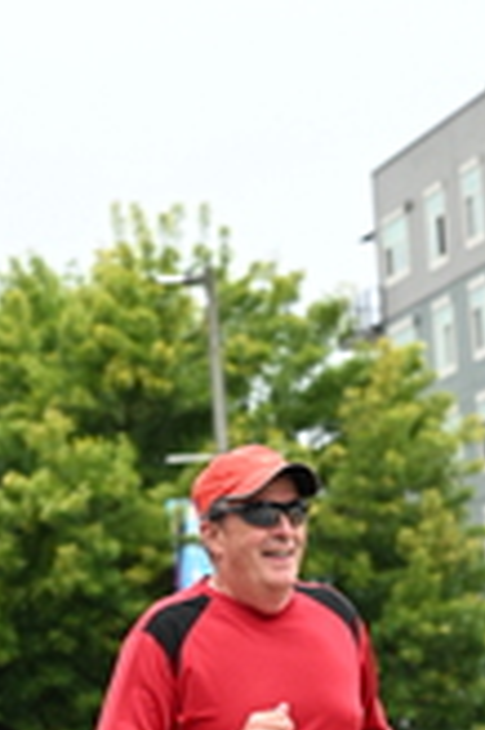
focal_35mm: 181
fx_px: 3665
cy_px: 494
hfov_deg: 7.5
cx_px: 38
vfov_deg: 11.4
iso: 1600
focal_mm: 54
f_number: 4
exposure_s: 1/800
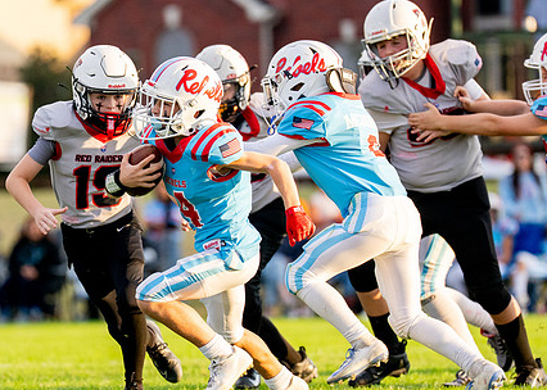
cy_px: 208
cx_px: 183
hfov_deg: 4.5
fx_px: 6958
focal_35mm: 448
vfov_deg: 3.2
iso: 640
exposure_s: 1/2000
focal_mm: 200
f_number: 2.8
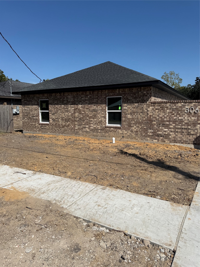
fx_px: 185
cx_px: 100
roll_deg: -0.3
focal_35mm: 24
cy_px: 134
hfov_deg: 56.8
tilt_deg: -7.6
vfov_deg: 71.6
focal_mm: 6.76
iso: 80
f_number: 1.78
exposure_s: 1/8130
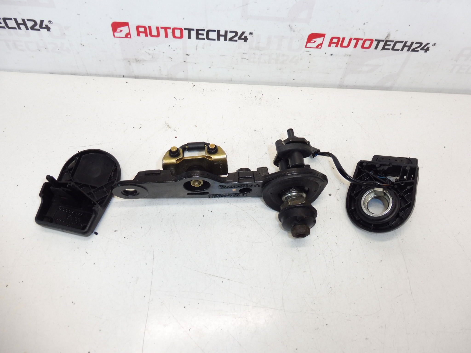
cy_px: 176
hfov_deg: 71.6
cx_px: 236
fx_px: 327
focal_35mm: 24
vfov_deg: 56.8
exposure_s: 1/60
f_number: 3.5
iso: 200
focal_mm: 4.3
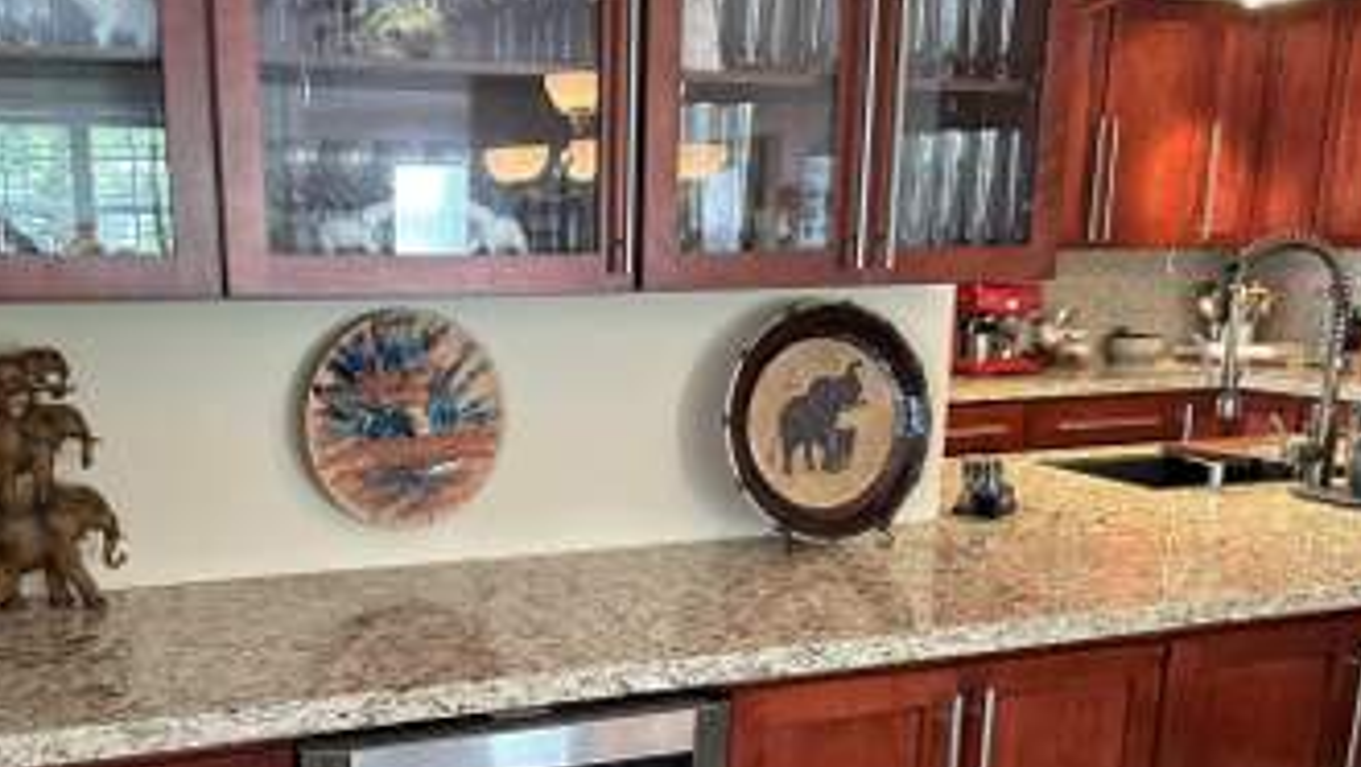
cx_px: 495
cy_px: 586
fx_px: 1372
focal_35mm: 38
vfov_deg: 30.6
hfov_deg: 52.1
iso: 640
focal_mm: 6.86
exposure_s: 1/60
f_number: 1.78
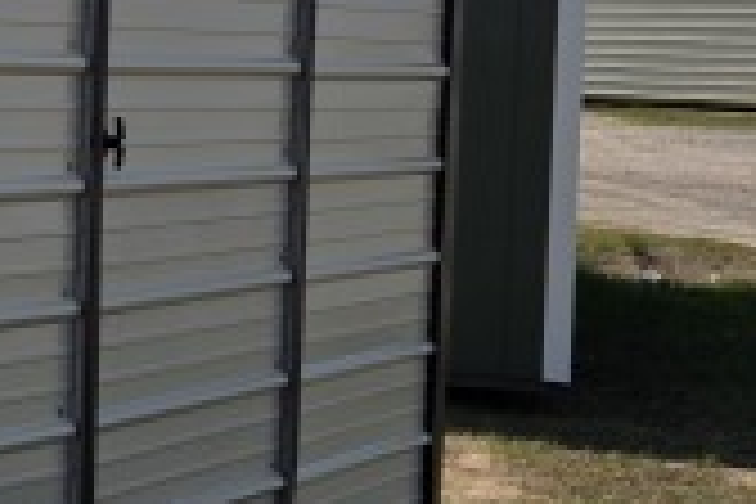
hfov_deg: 17.7
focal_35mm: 91
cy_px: 140
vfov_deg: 15.0
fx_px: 1911
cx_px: -626
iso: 80
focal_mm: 6.3
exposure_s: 1/7944
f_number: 1.7
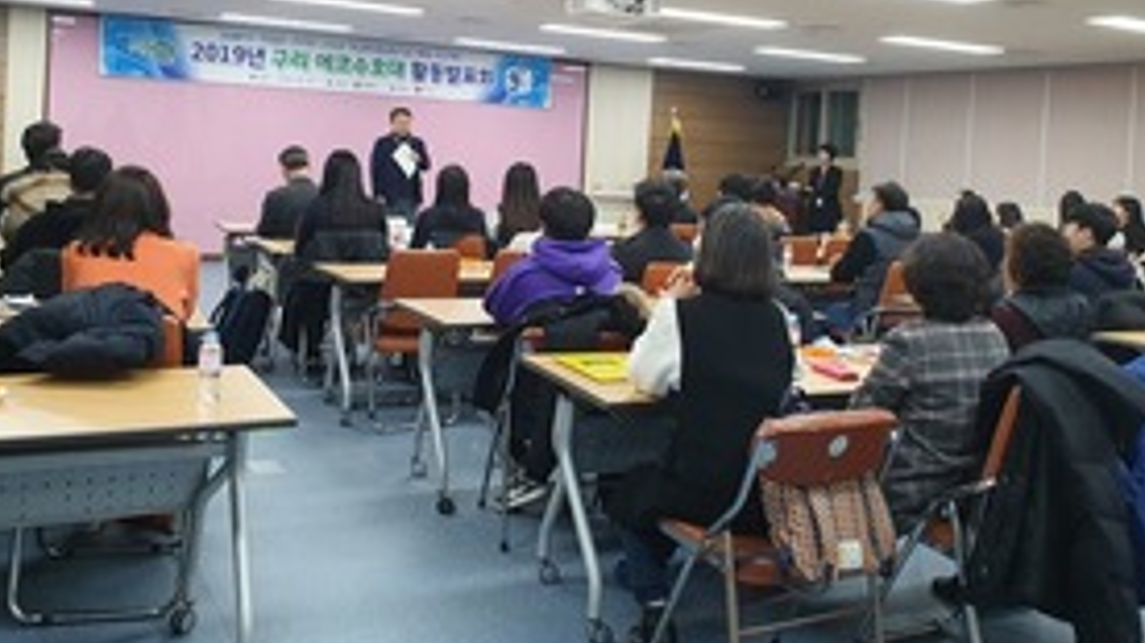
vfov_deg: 32.4
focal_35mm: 36
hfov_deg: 55.3
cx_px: 568
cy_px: 189
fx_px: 1093
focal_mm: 4.32
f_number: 2.4
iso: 200
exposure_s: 1/60
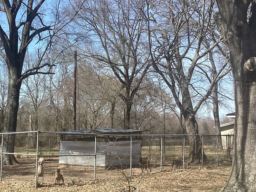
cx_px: 78
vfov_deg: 25.6
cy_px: 120
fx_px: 421
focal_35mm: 57
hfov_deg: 33.4
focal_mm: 3.3
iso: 25
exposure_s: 1/895
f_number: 2.4
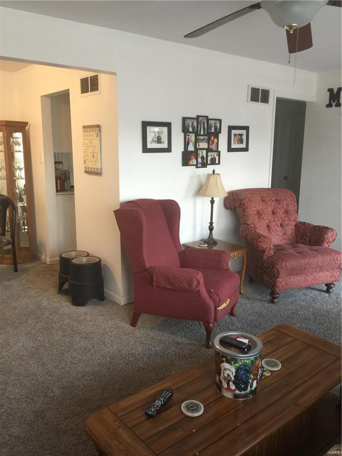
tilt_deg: -11.6
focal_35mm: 29
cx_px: 171
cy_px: 228
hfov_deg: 48.2
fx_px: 382
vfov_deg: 61.7
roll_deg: -0.9
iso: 100
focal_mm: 4.15
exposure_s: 1/15
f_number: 2.2
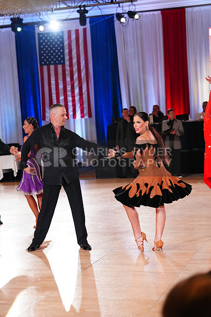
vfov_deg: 28.1
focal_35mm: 72
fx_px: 633
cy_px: 158
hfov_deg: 18.9
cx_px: 106
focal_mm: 72
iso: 3200
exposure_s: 1/640
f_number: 3.2
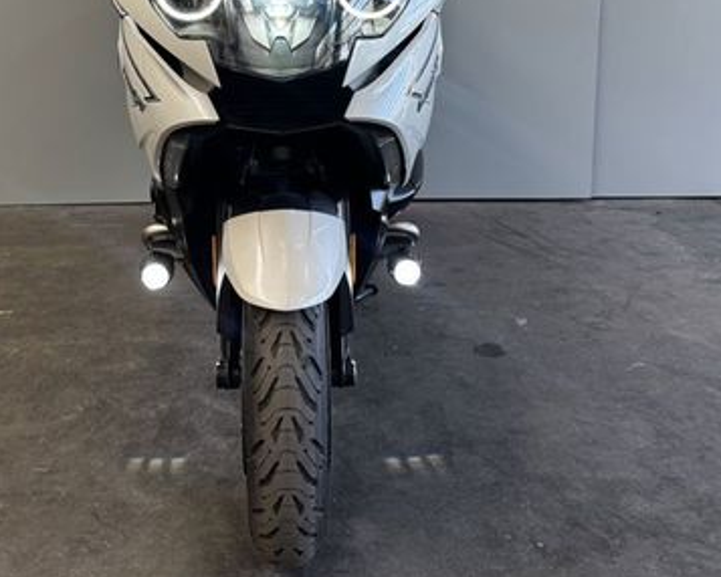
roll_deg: +0.6
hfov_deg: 43.6
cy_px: 117
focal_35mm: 42
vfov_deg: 34.6
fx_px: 897
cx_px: 285
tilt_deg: -8.6
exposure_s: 1/199
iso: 125
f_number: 1.78
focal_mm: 6.76
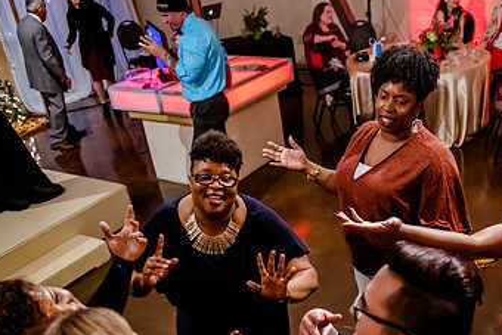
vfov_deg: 31.8
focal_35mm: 41
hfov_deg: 46.4
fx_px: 572
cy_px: 271
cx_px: 348
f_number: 2.8
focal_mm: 24
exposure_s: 1/100
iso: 5000
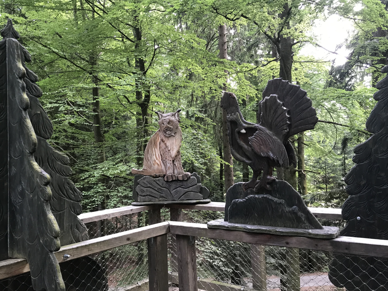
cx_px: 194
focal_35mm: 28
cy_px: 146
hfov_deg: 63.4
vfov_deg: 49.7
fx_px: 314
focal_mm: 3.99
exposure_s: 1/33
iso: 25
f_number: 1.8
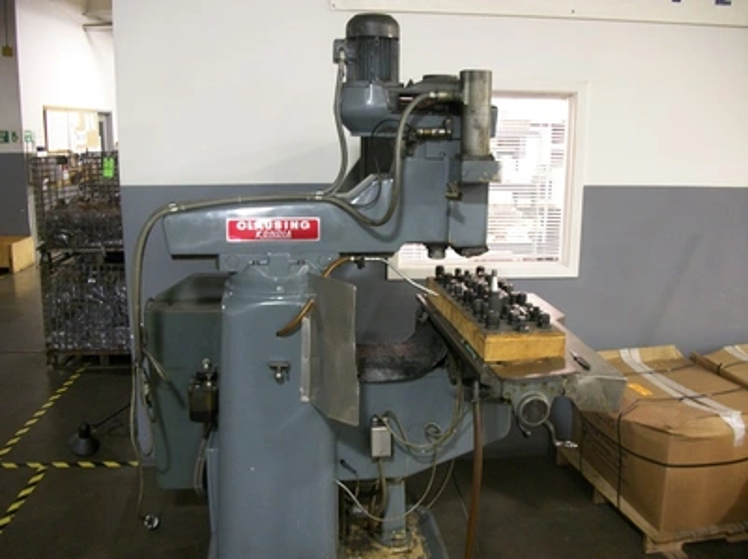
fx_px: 691
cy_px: 280
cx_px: 374
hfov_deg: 56.9
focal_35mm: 32
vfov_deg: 44.1
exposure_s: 1/8
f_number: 2.9
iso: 179
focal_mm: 5.7
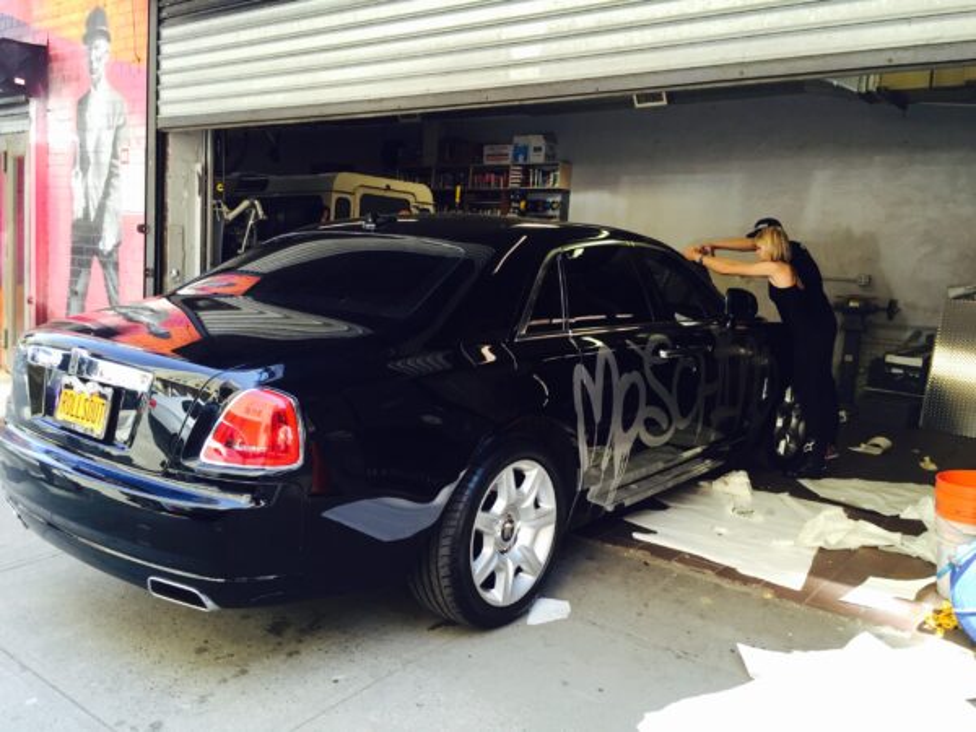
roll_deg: -4.8
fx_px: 818
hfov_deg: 61.7
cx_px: 488
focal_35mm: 29
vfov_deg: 48.2
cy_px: 366
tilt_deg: -4.7
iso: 50
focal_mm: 4.15
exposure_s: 1/120
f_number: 2.2
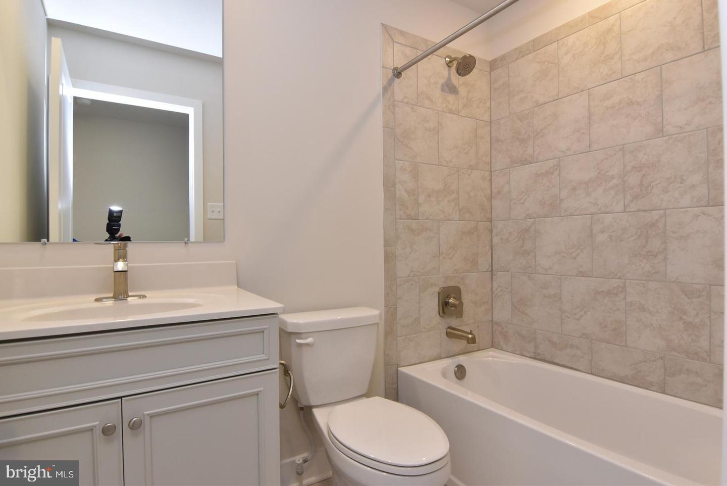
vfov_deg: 67.5
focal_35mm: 18
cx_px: 364
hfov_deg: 90.0
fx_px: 364
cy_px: 243
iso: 800
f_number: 9
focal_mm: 12
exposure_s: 1/50
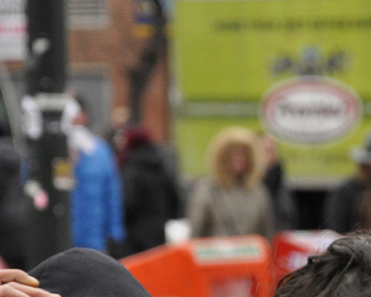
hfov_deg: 5.5
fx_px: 3867
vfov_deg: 4.4
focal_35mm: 352
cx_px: 358
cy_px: 238
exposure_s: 1/800
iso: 1600
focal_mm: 105
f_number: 7.1
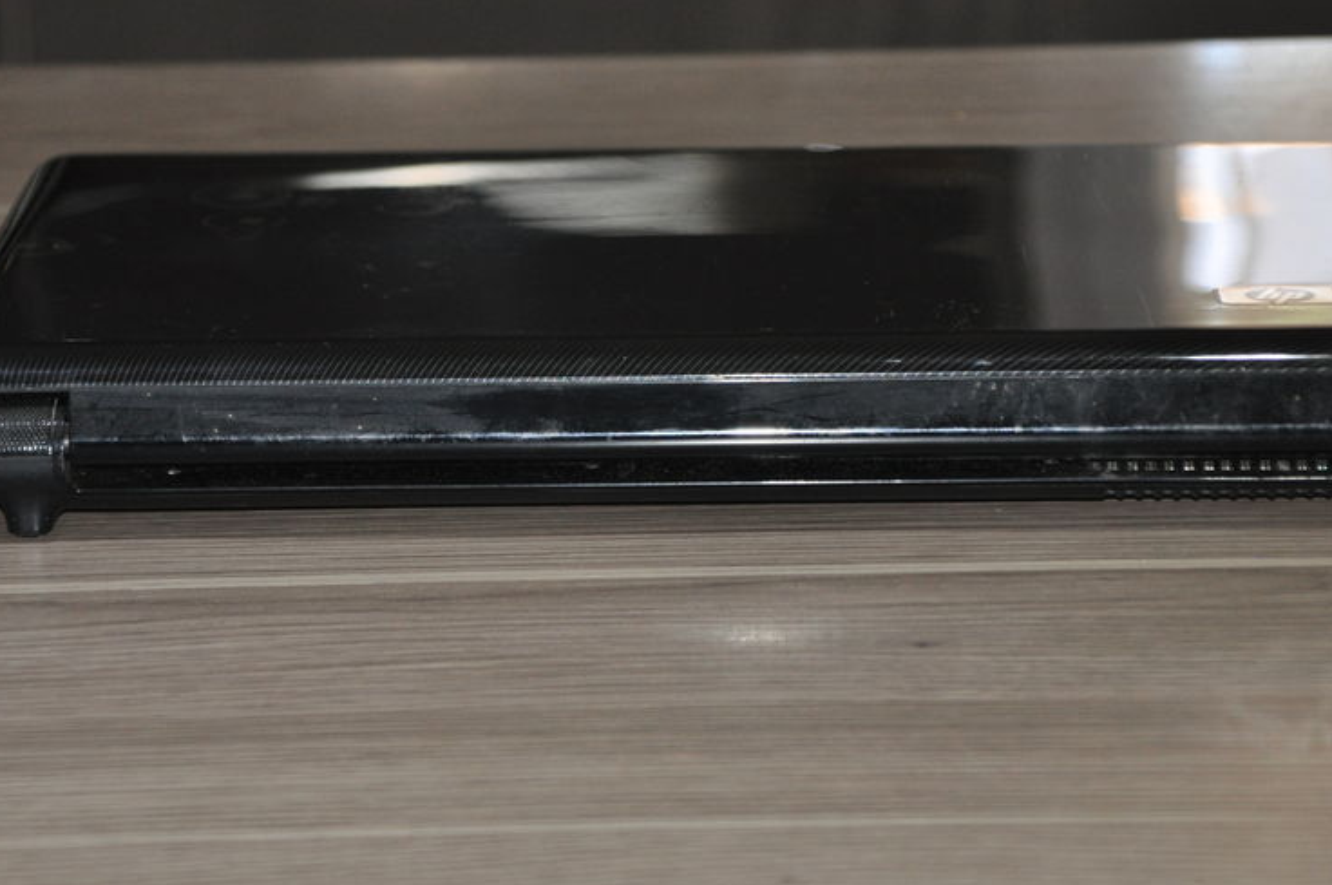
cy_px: 306
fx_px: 6024
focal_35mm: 163
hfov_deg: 12.6
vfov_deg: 8.4
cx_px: 680
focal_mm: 80
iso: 800
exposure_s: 1/60
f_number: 5.3
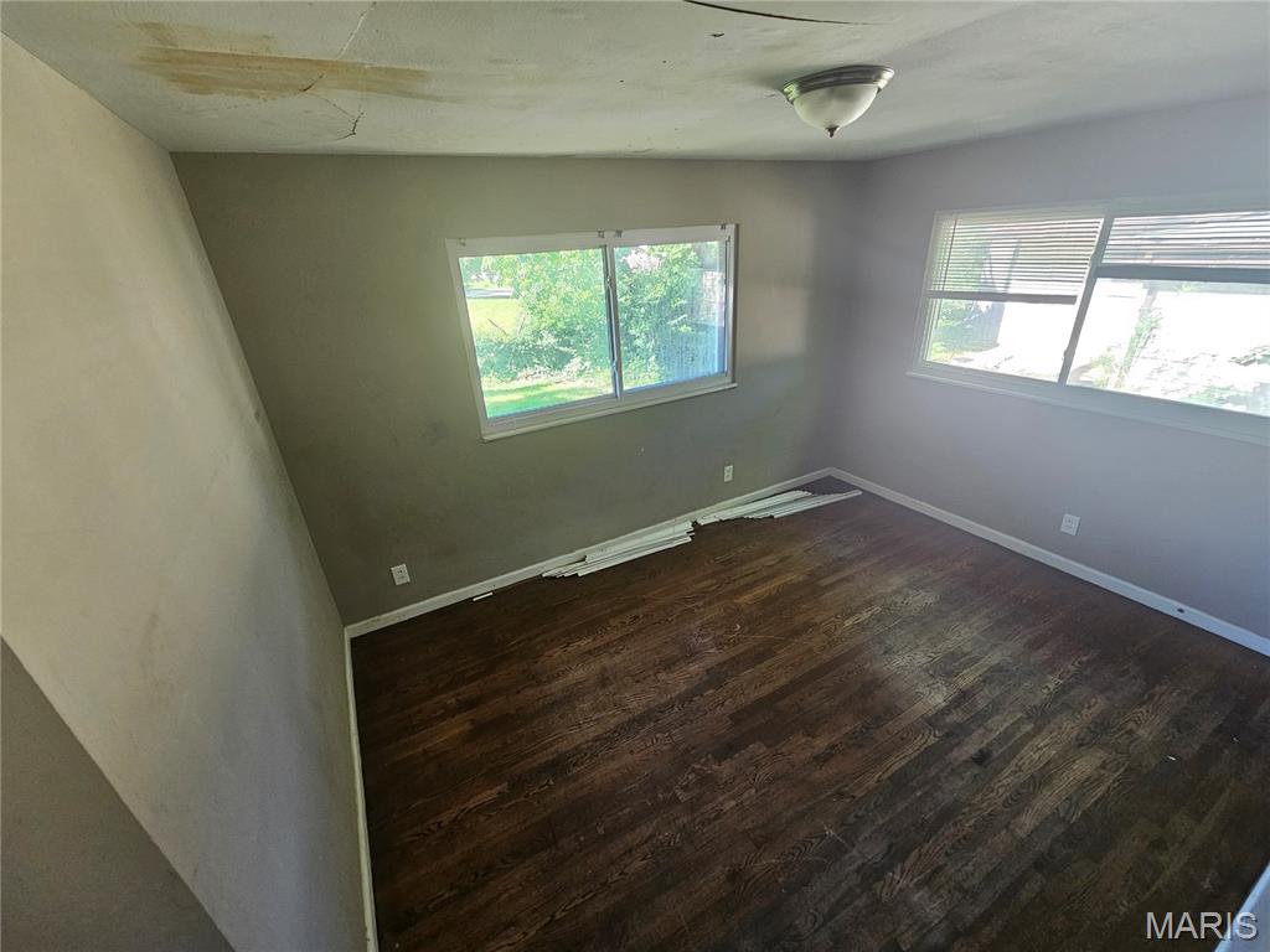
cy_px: 476
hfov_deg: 106.2
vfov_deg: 89.9
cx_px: 635
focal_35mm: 13
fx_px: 477
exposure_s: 1/60
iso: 200
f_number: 2.2
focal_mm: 2.2
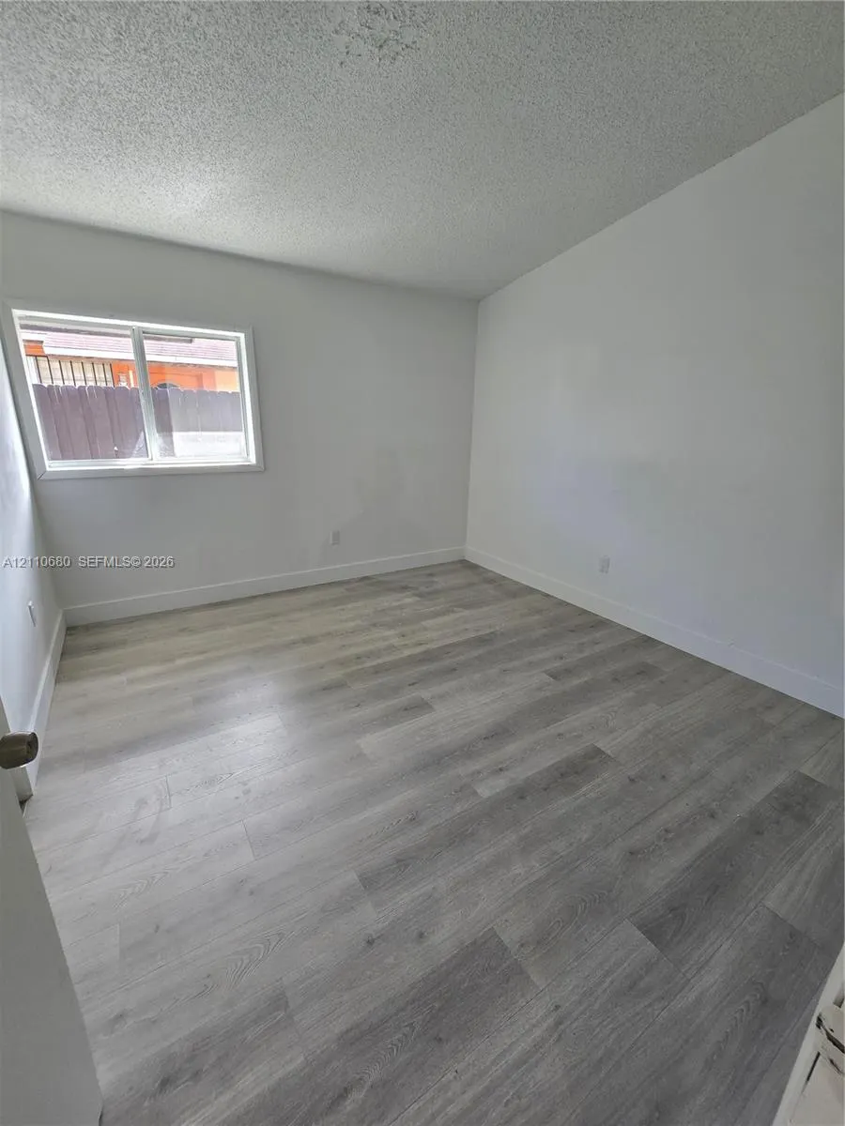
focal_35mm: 13
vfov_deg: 106.2
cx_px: 422
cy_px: 563
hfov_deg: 89.9
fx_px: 423
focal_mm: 2.2
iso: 64
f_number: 2.2
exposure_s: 1/60
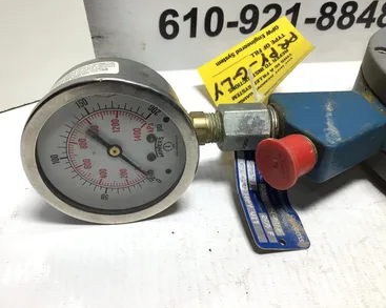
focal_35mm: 33
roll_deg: -1.0
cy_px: 151
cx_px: 177
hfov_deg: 54.2
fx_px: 377
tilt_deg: -37.2
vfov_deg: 44.5
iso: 40
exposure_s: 1/120
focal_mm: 3.3
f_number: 2.4
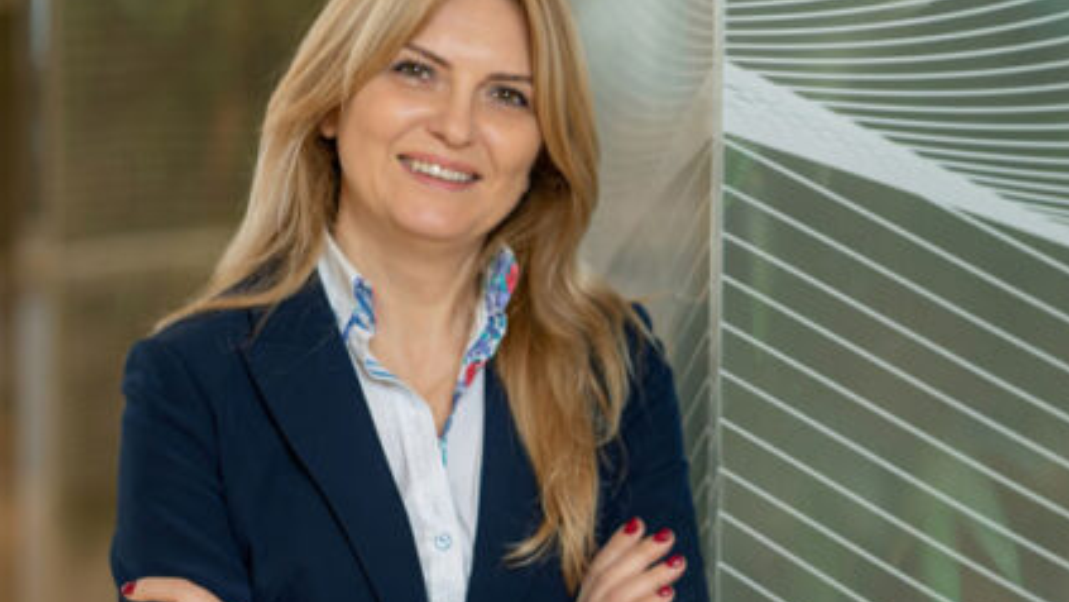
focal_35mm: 142
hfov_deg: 15.1
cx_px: 656
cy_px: 316
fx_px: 4025
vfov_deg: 8.5
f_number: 2
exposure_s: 1/200
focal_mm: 85
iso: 100
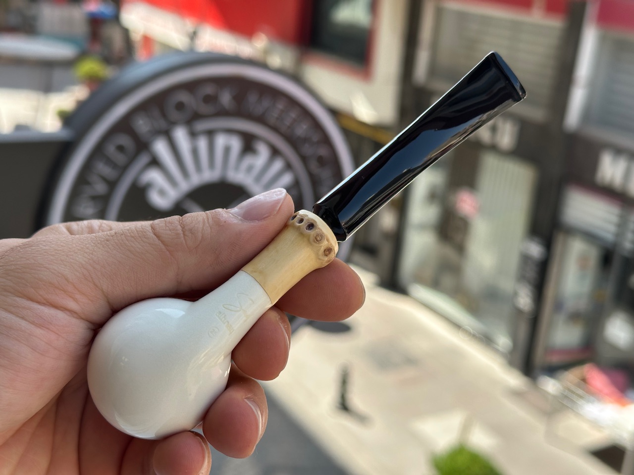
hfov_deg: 39.7
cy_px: 238
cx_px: 317
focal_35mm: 48
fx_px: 879
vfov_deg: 30.3
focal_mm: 6.86
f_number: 1.78
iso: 64
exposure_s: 1/1019
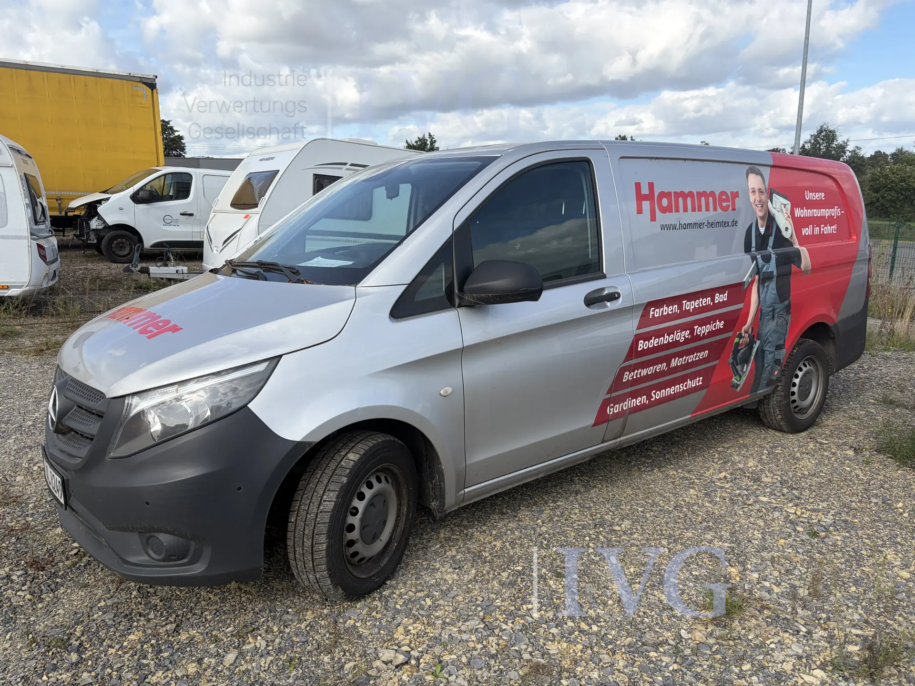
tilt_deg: -12.1
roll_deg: +2.0
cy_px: 343
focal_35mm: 26
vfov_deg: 53.1
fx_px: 687
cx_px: 458
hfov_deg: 67.3
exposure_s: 1/2012
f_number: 1.6
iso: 50
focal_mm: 5.96
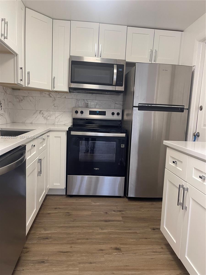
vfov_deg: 69.4
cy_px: 138
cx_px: 103
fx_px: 198
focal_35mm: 25
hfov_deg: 54.9
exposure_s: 1/60
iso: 200
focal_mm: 5.1
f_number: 1.6
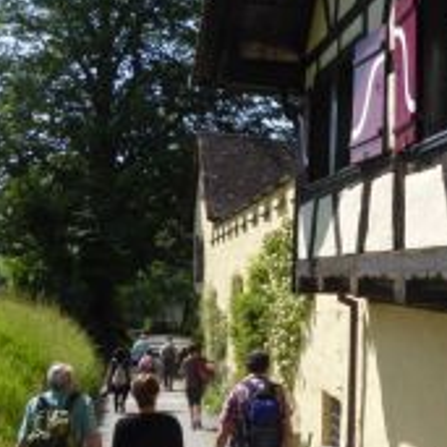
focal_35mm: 53
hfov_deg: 31.2
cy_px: 238
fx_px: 774
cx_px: 375
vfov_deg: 32.2
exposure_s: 1/800
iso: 100
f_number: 3.3
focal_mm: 4.3
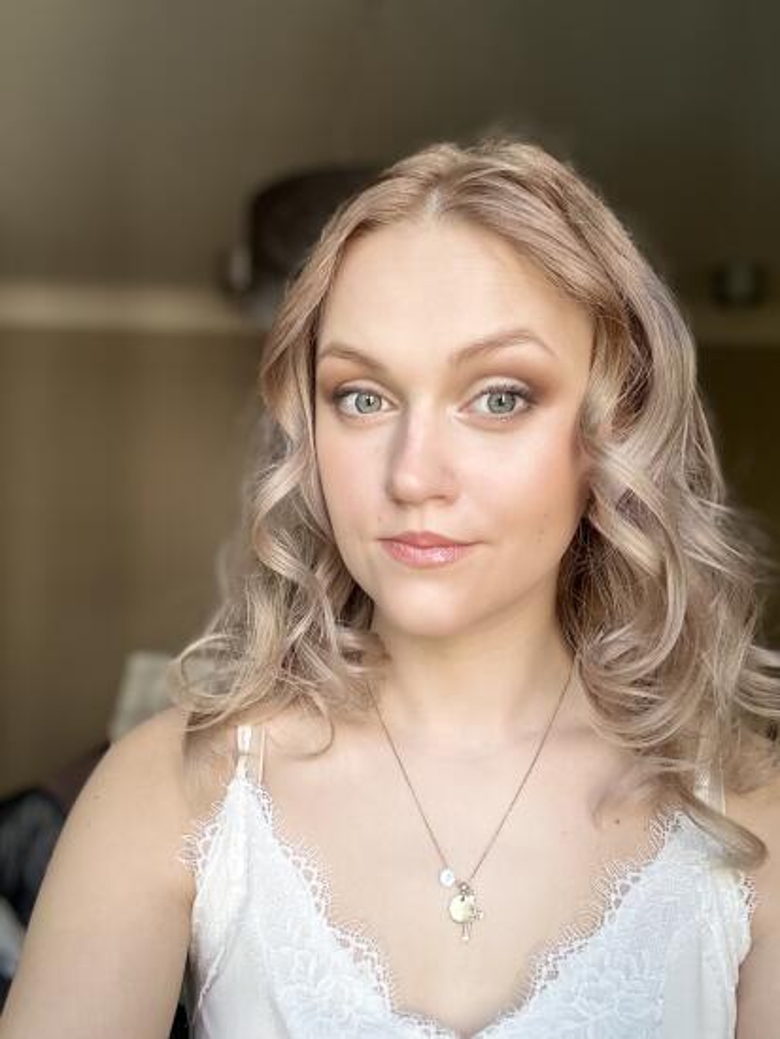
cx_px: 390
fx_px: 901
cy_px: 520
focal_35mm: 30
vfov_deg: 59.9
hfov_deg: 46.8
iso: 64
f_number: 1.9
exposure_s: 1/121
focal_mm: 2.69
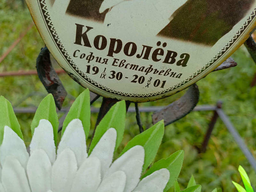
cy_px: 96
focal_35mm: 25
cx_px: 128
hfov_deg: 69.4
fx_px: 185
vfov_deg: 54.9
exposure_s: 1/309
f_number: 1.69
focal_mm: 4.76
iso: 112
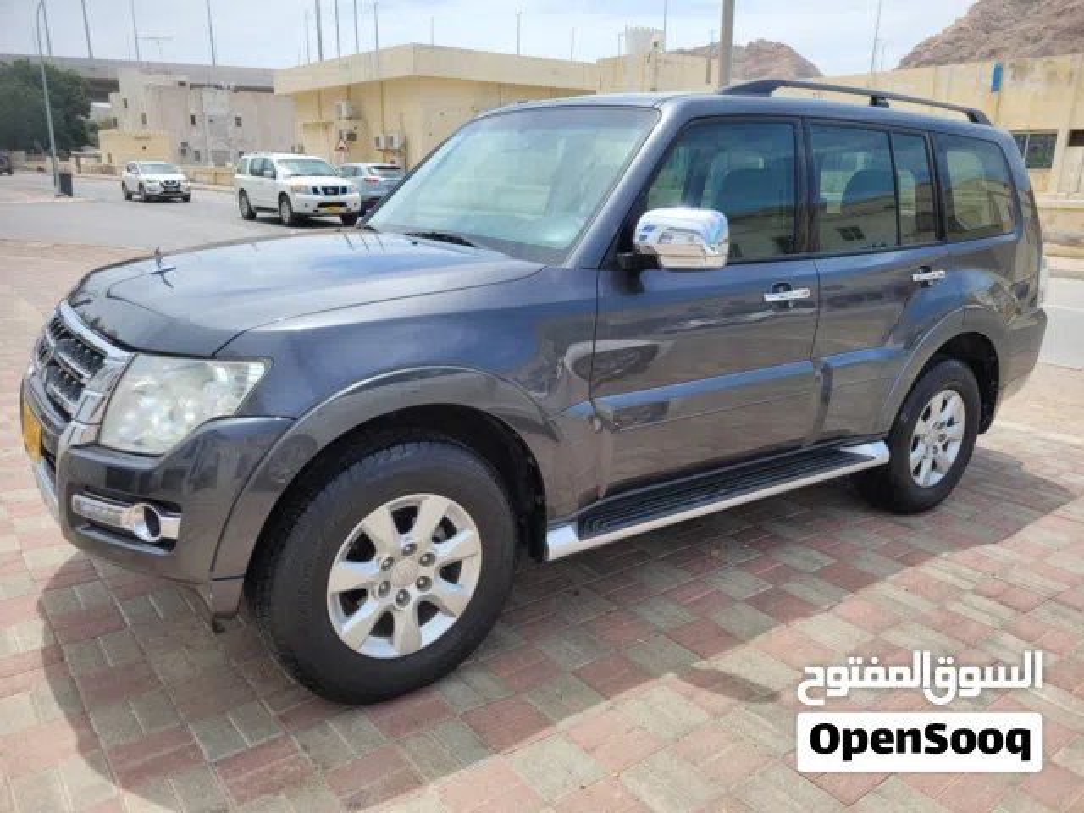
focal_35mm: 26
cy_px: 406
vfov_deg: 53.1
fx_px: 814
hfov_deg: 67.3
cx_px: 542
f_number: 1.8
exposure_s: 1/1879
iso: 40
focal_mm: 5.4
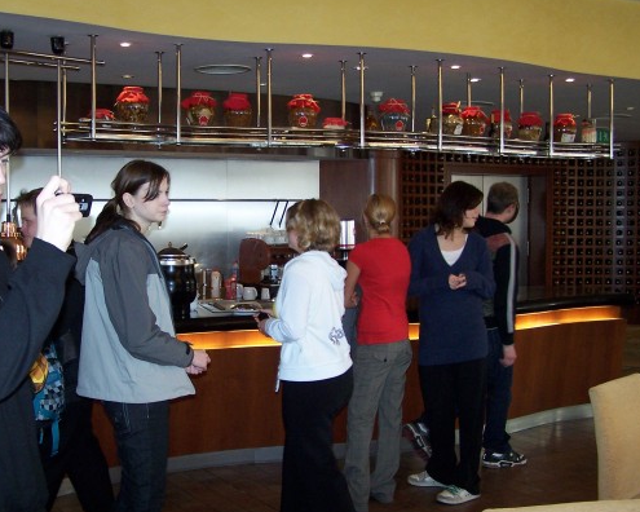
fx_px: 909
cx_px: 265
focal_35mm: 48
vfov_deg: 31.4
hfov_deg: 38.7
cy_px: 283
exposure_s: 1/60
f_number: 2.8
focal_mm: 6.3
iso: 140
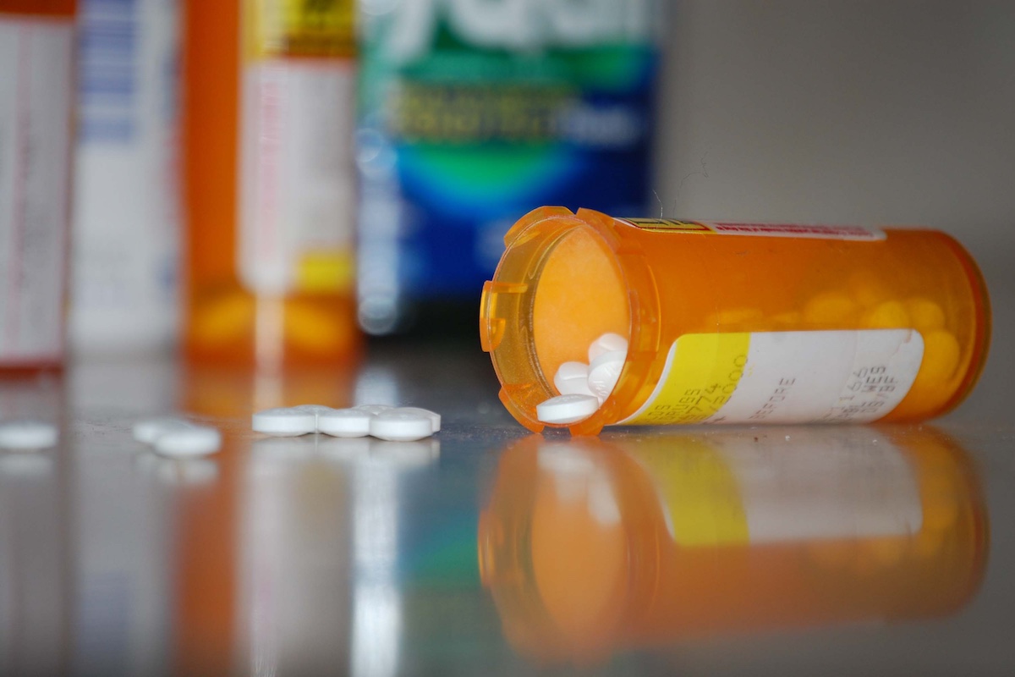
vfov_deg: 5.2
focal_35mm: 262
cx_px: 508
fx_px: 7400
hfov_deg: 7.8
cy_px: 338
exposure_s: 1/60
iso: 400
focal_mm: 175
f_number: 5.6
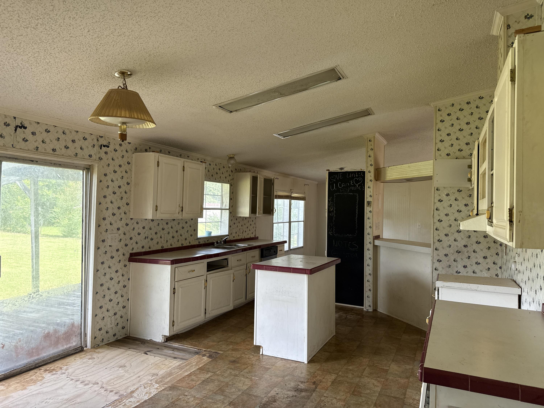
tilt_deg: +0.4
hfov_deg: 71.6
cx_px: 272
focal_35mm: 24
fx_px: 377
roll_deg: -1.8
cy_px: 204
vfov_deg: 56.8
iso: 160
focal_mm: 6.76
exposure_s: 1/222
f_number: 1.78
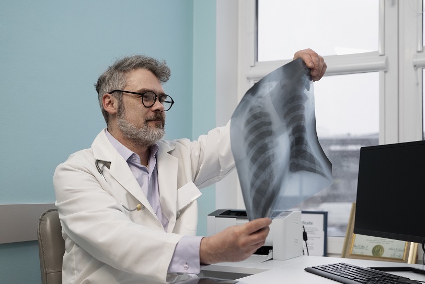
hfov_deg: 38.2
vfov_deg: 26.0
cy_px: 143
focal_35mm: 52
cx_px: 213
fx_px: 614
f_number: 4
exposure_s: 1/250
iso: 1250
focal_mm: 47
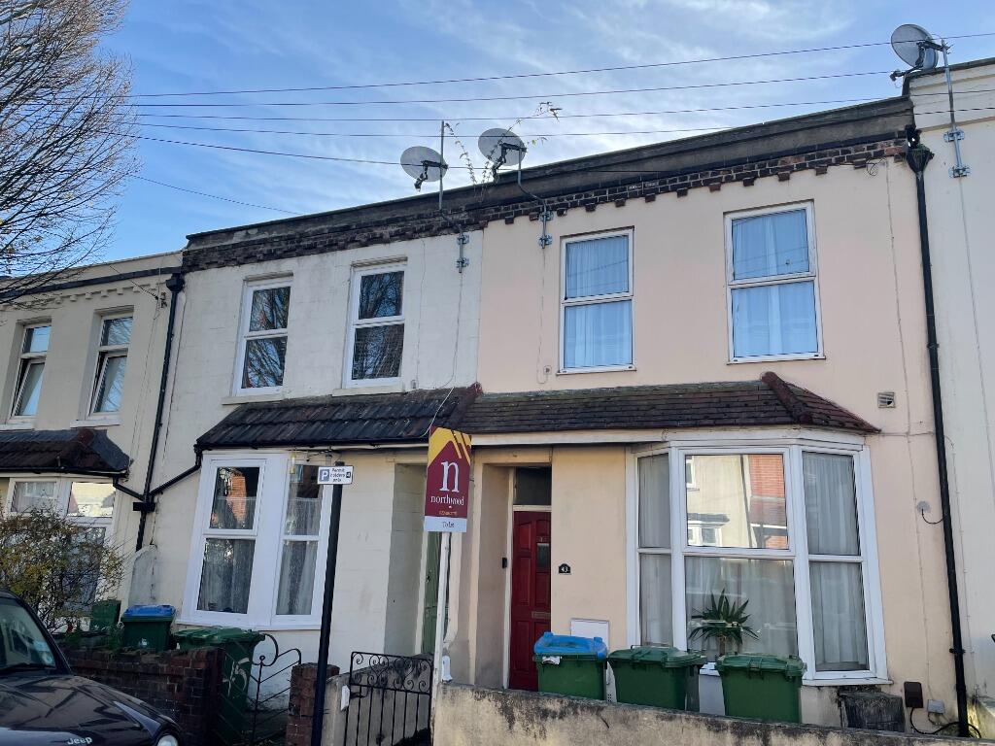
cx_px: 498
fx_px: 747
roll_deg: -1.7
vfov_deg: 53.1
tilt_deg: +13.0
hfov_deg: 67.3
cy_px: 373
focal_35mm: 26
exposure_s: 1/1715
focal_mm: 4.2
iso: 32
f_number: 1.6
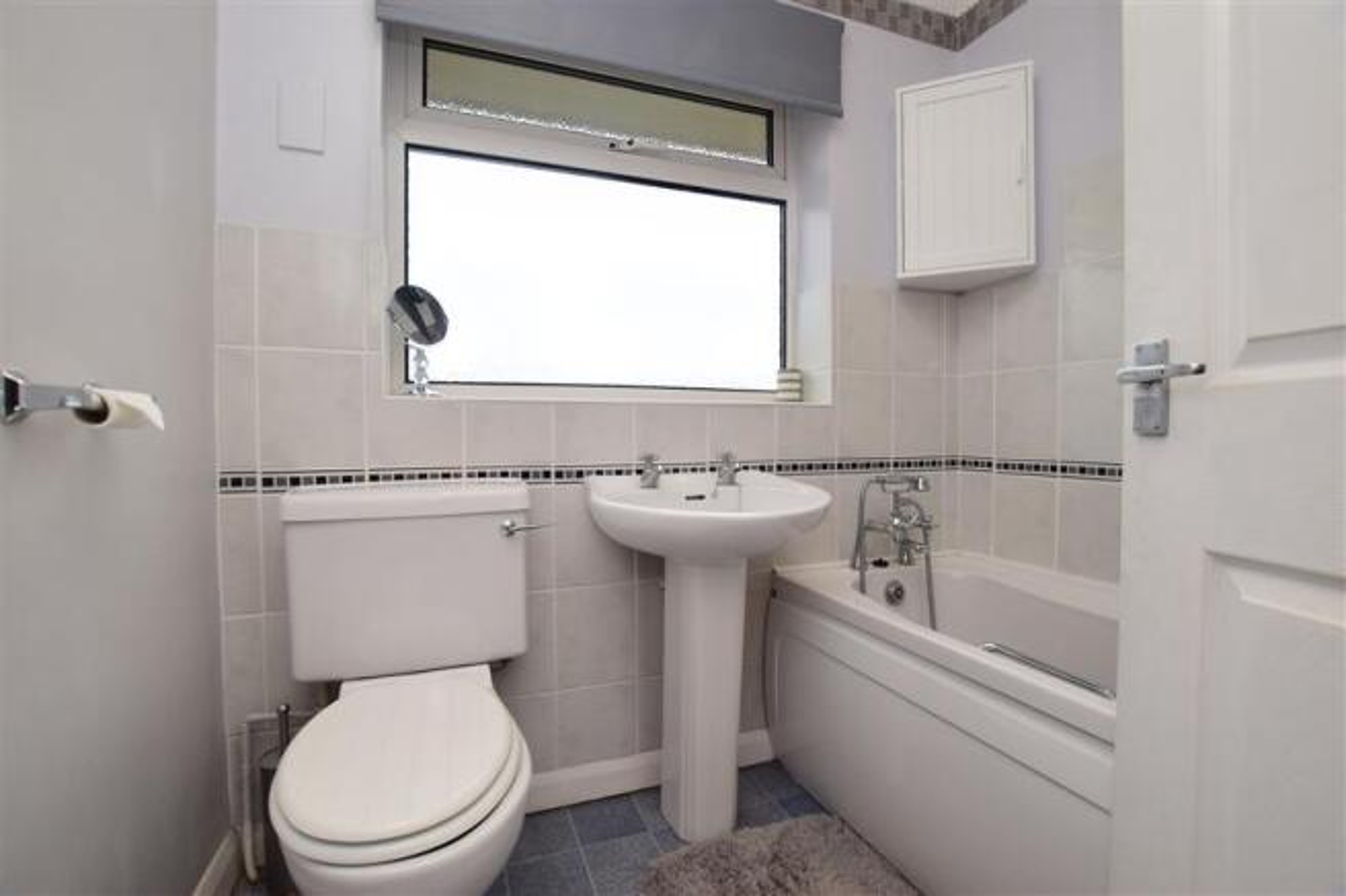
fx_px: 561
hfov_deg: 100.4
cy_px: 448
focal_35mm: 15
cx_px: 673
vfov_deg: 77.3
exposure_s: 1/160
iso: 400
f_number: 6.3
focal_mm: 10
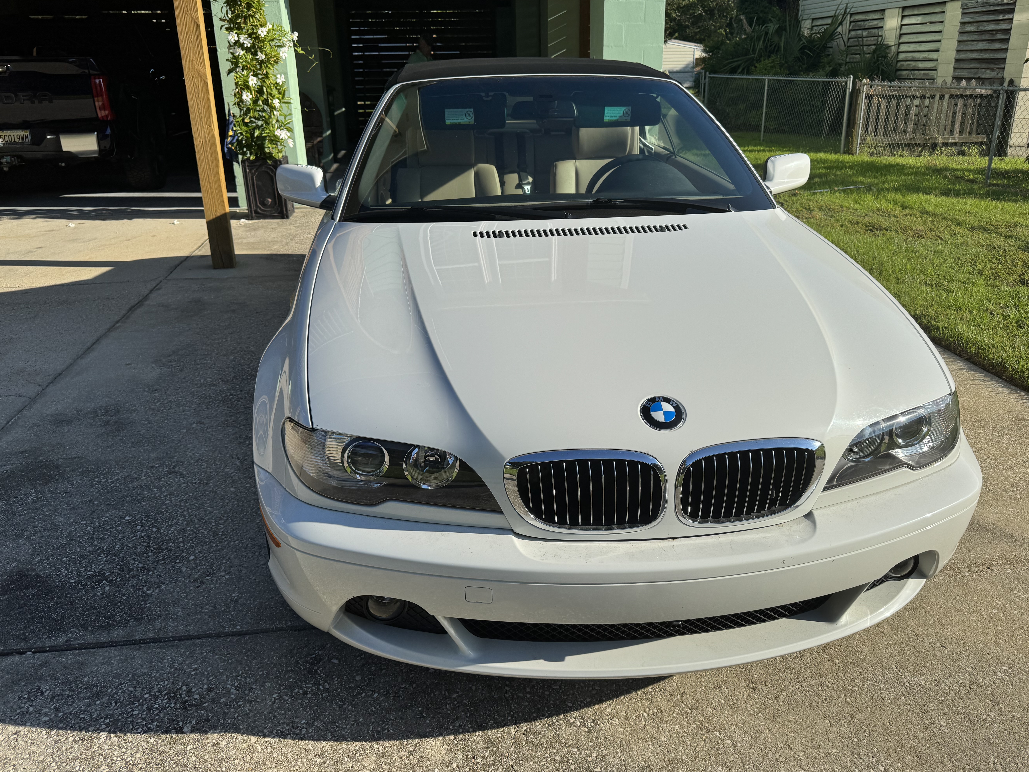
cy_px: 357
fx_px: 773
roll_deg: +1.0
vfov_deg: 53.0
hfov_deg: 67.3
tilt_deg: -20.5
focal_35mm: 26
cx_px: 537
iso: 80
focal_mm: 6.76
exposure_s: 1/5814
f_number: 1.78
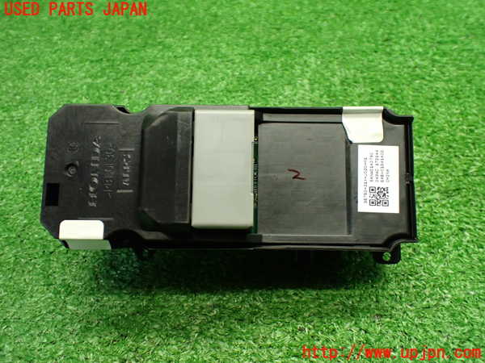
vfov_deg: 46.8
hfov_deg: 60.0
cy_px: 182
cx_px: 242
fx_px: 420
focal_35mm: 30
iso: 800
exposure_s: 1/125
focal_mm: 5.4
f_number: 2.3
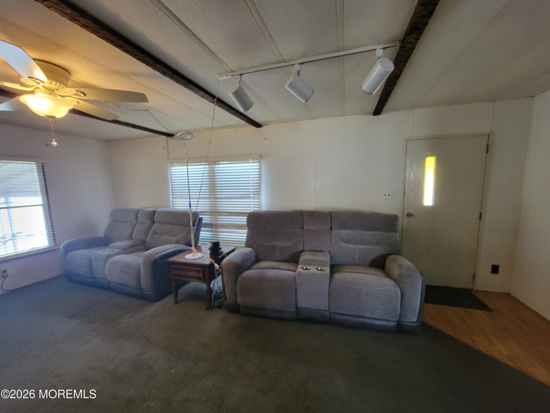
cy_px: 206
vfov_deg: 89.9
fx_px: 207
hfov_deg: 106.2
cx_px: 275
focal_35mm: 13
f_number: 2.2
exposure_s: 1/40
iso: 400
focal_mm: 2.2
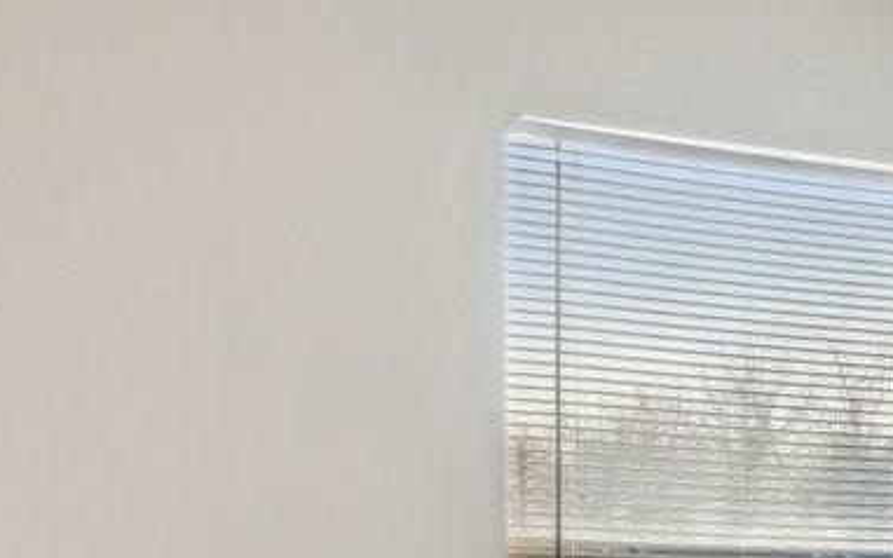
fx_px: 2531
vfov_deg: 12.3
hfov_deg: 18.4
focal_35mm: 104
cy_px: 679
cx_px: 1221
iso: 400
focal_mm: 19
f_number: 8
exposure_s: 1/25
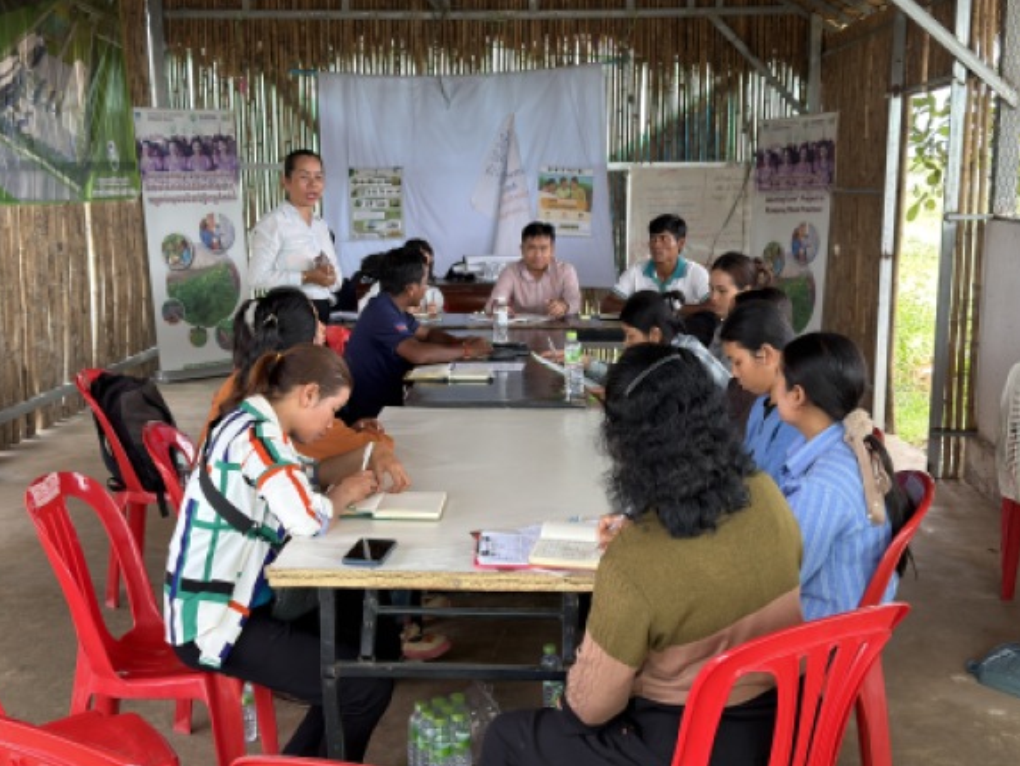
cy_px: 399
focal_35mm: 46
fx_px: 1356
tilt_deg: -10.3
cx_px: 496
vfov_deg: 31.5
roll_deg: +0.1
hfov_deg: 41.2
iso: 80
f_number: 1.78
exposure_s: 1/121
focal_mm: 6.76
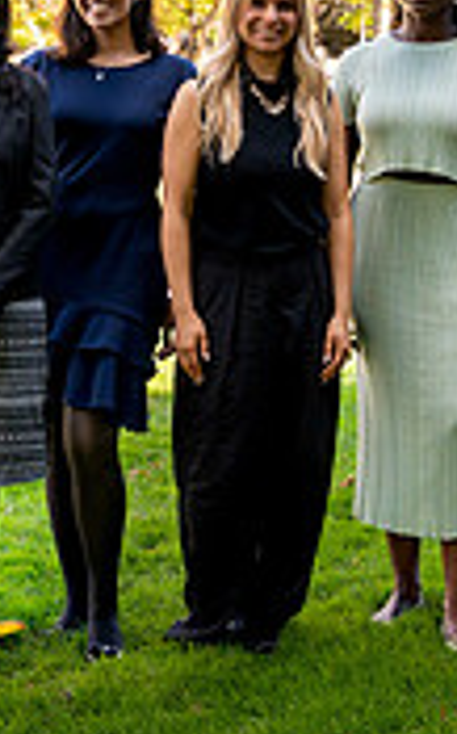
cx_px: 344
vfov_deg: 18.8
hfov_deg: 11.8
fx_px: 2197
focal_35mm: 110
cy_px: 189
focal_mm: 32.5
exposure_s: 1/500
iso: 400
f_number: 4.5
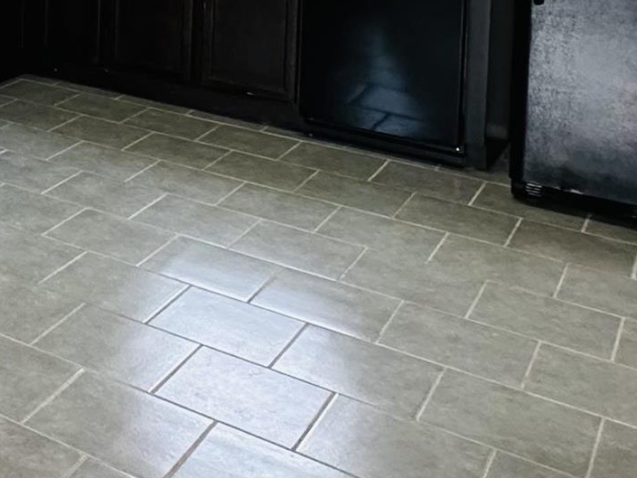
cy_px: -183
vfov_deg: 21.2
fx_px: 1123
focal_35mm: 61
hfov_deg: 26.2
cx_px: -221
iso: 200
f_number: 2.2
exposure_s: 1/120
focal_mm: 2.22
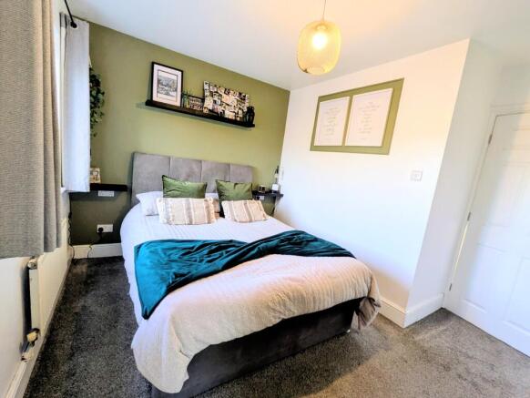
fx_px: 214
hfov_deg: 102.0
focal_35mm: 14
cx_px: 265
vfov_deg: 85.7
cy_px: 199
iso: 160
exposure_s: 1/50
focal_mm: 1.83
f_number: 2.2
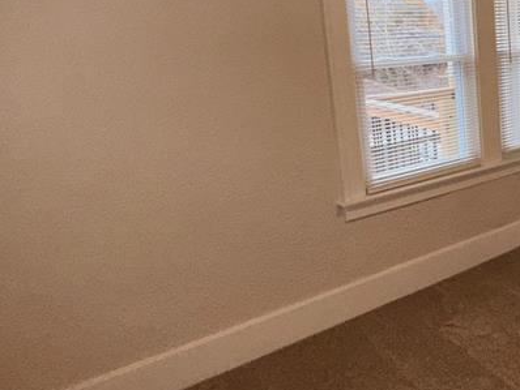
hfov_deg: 41.5
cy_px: 117
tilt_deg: -9.4
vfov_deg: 39.0
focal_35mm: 36
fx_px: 541
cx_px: 564
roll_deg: +2.1
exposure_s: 1/122
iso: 80
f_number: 2.2
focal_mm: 2.22
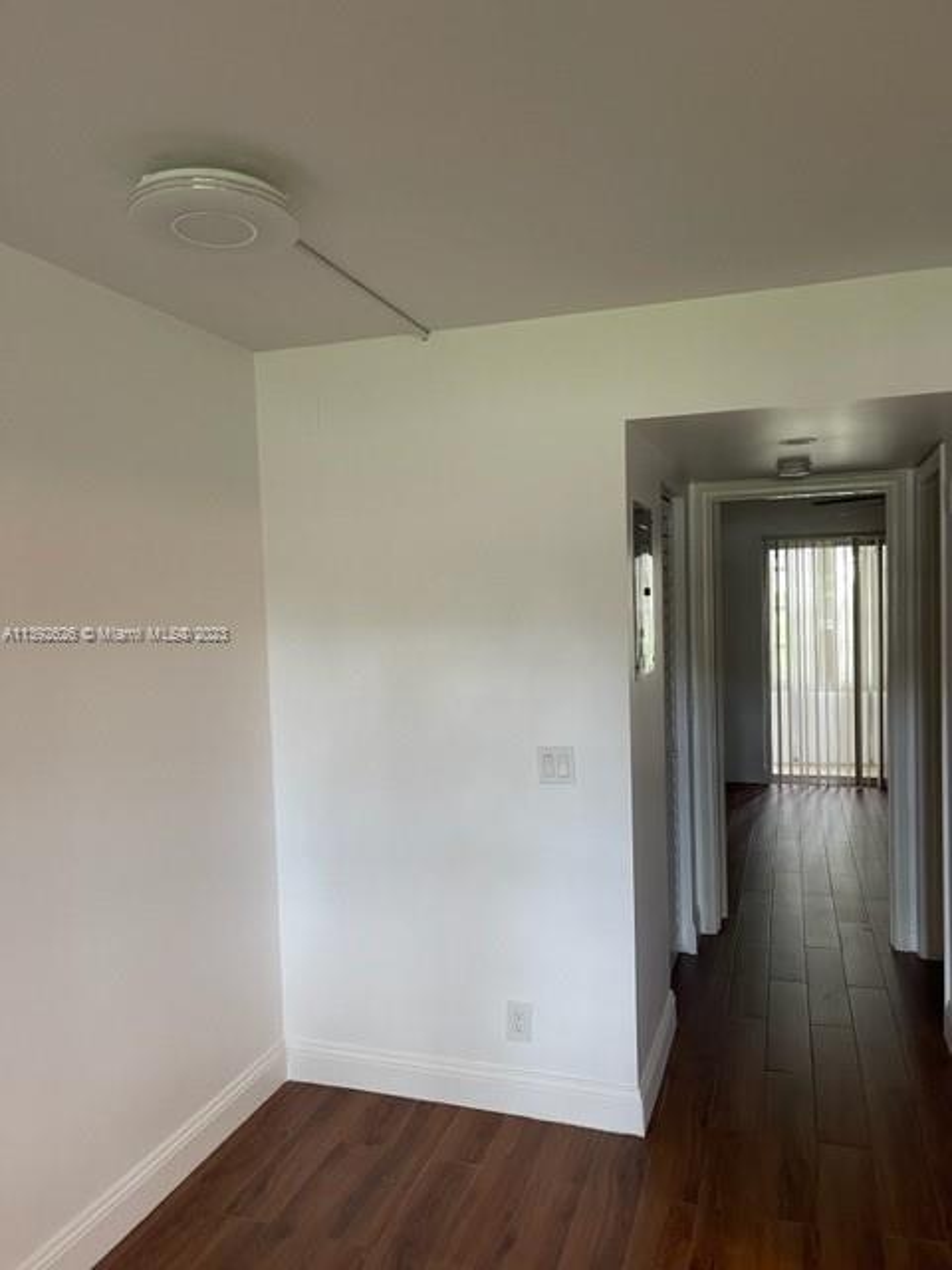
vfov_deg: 67.3
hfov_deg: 53.1
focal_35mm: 26
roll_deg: +1.5
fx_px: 953
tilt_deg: -2.3
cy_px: 635
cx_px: 476
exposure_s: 1/60
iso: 125
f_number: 1.6
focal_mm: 5.1
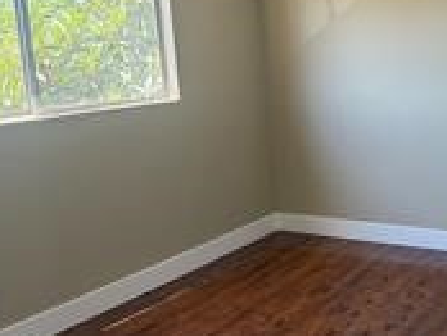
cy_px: 126
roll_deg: +2.1
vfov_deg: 30.8
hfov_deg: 37.3
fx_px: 608
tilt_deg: -7.9
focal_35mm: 47
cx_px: 415
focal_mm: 6.76
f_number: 1.78
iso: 160
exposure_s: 1/193
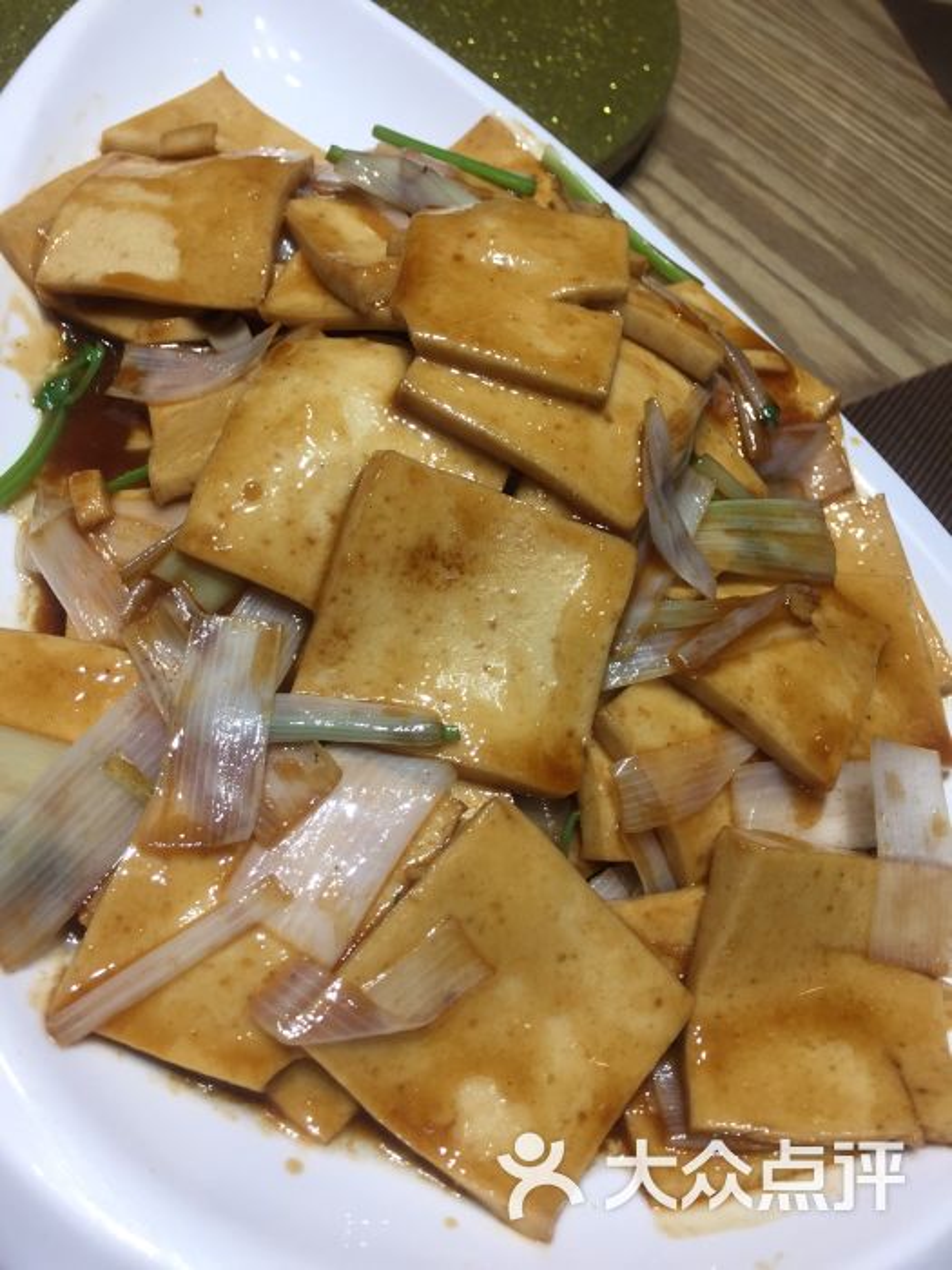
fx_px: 1063
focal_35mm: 29
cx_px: 476
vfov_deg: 61.7
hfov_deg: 48.2
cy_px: 635
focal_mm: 4.15
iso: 40
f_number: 2.2
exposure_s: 1/100
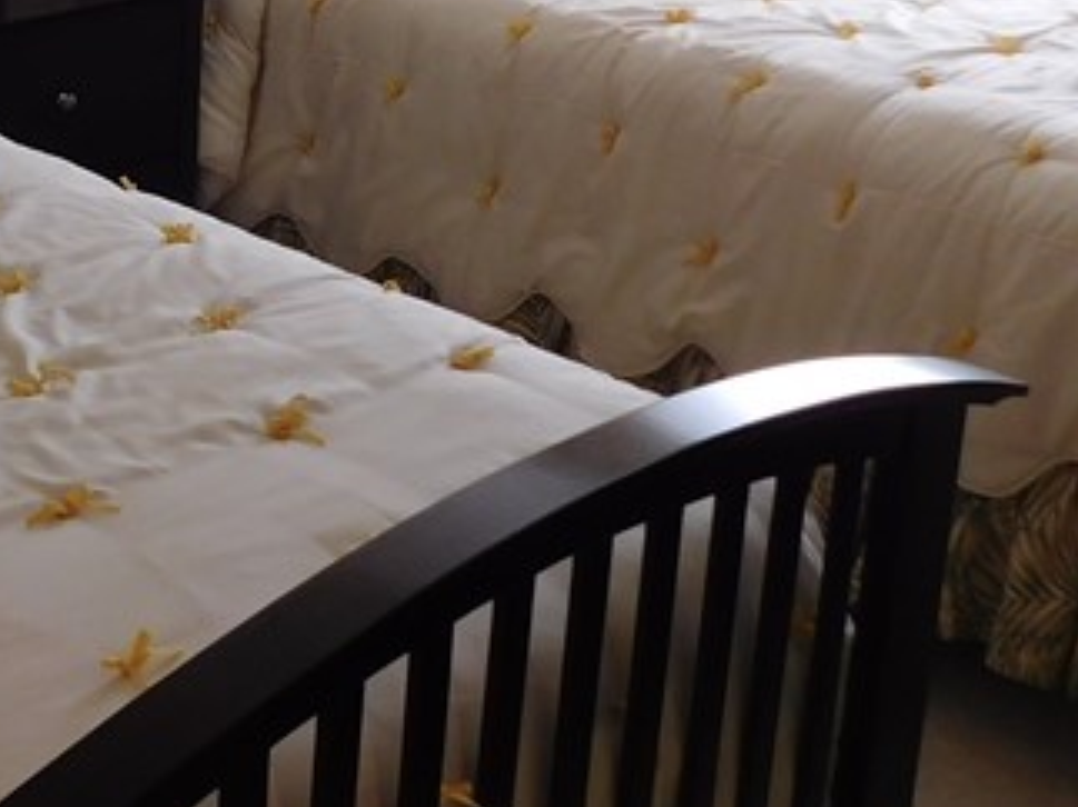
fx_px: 2272
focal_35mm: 73
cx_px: -93
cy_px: -110
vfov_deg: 19.2
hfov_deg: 24.9
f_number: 3
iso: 125
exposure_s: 1/50
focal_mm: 4
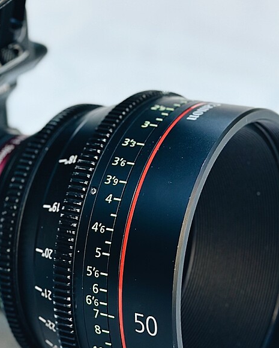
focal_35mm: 129
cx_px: -18
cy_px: 35
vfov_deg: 14.8
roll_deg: +3.6
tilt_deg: -16.4
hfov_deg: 11.8
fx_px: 1331
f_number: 1.78
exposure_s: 1/516
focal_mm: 6.86
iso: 80
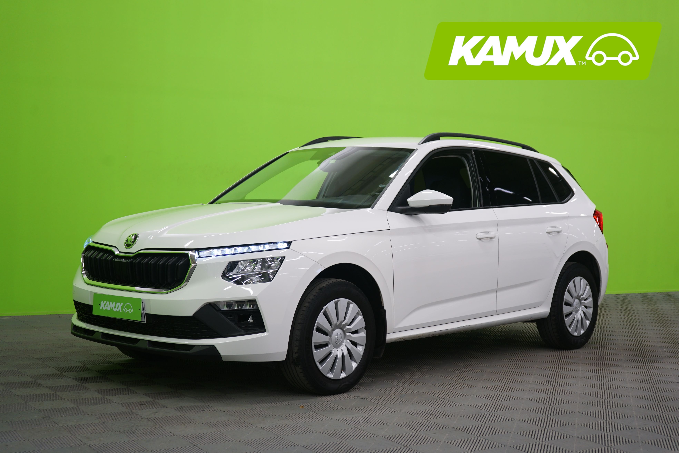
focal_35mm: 51
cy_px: 226
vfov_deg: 26.5
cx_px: 340
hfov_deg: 38.9
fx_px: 962
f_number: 5
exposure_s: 1/10
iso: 400
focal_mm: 51
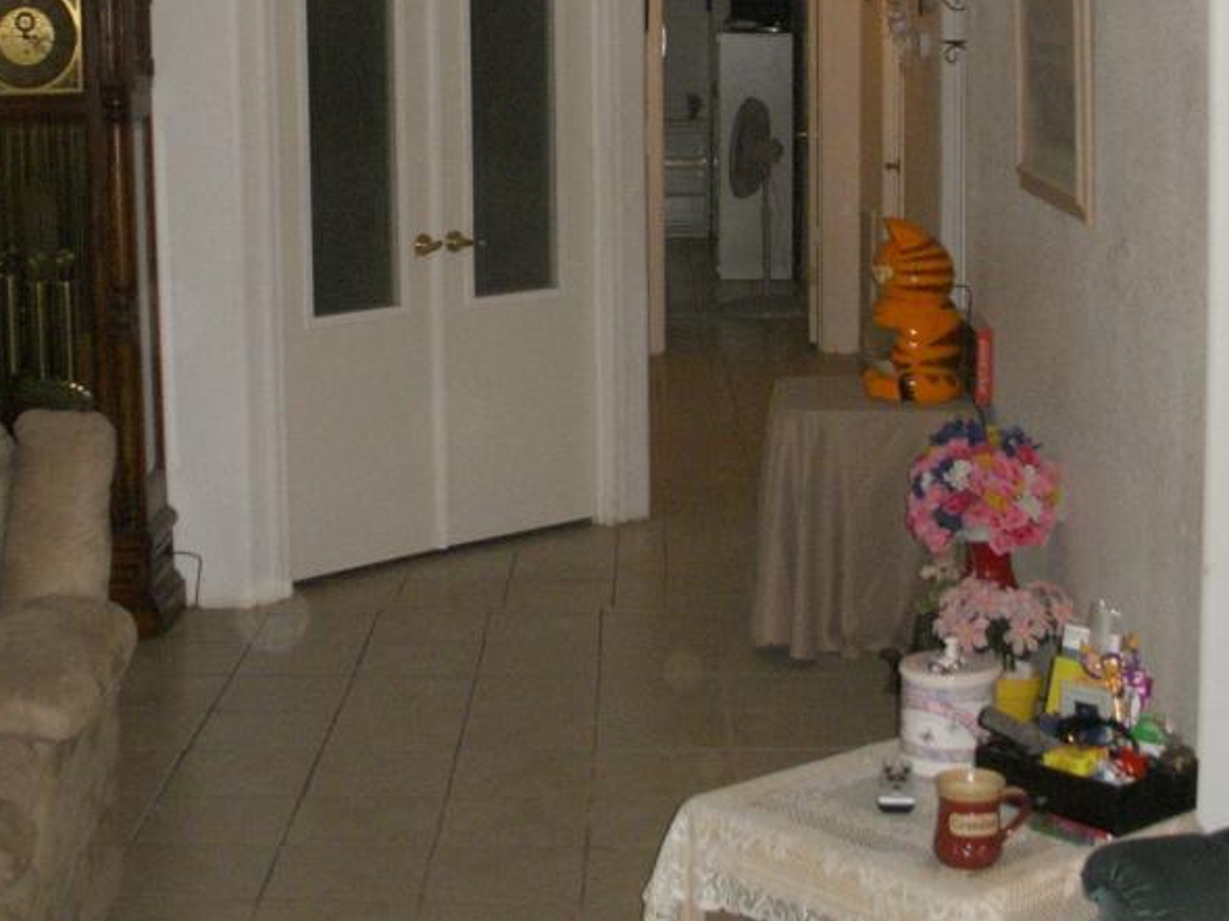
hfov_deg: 29.4
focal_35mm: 66
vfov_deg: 22.1
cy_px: 246
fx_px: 2342
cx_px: 540
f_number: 3.3
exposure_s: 1/125
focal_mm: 6.3
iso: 400
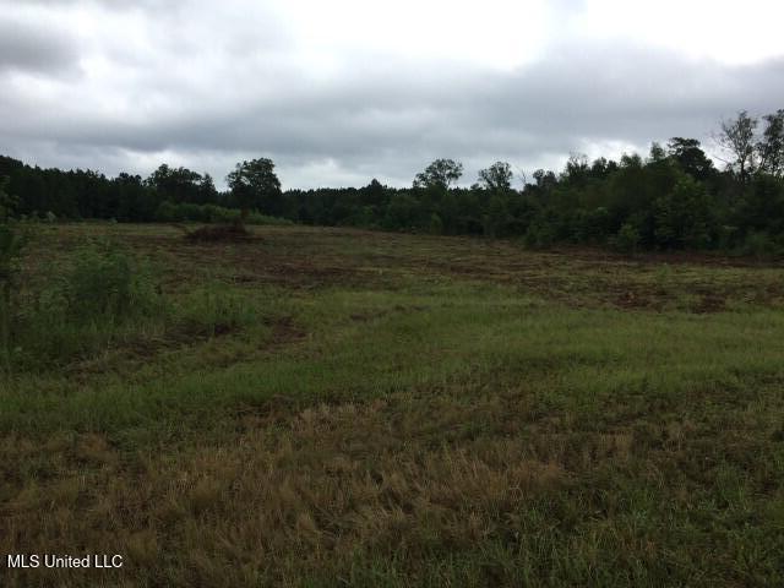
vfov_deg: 48.2
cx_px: 392
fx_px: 657
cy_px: 294
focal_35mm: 29
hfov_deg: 61.7
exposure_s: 1/1412
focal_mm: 4.15
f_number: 2.2
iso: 32
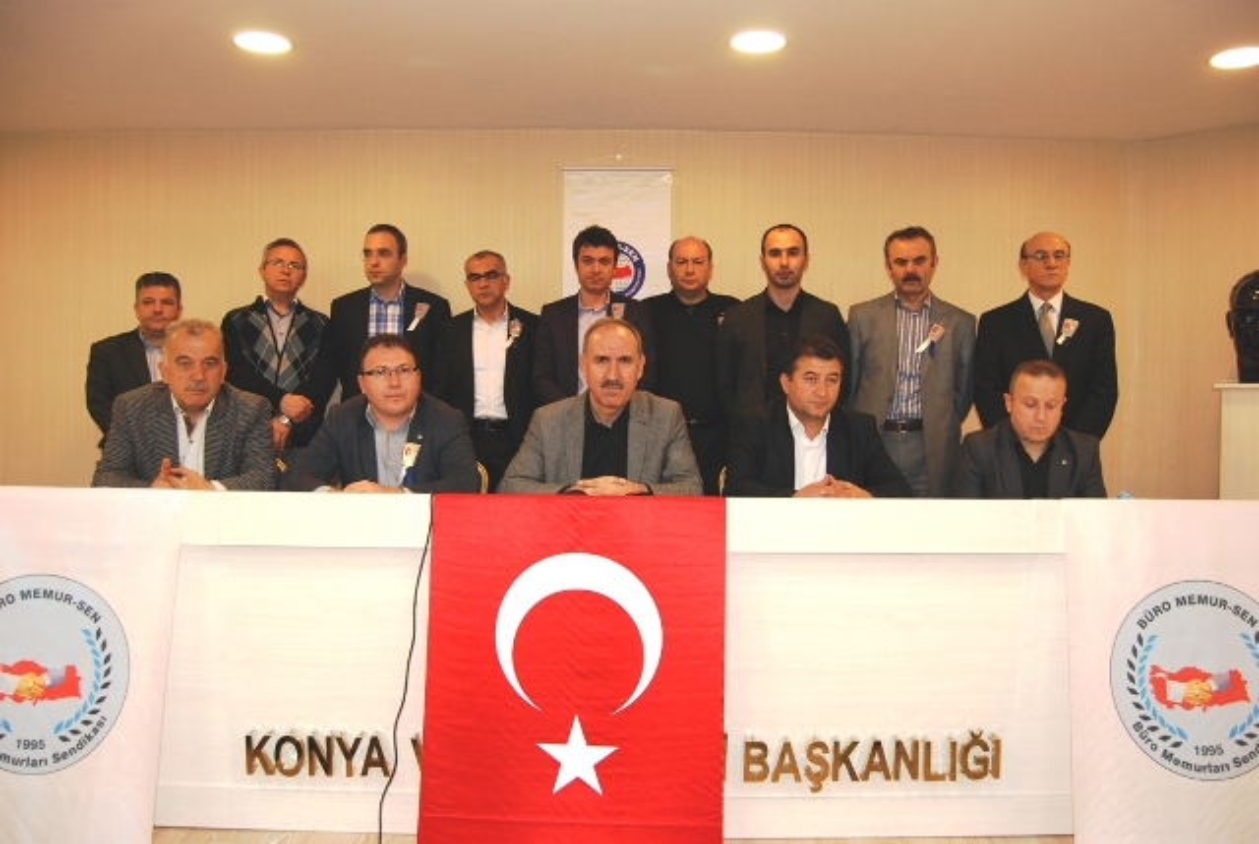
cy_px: 422
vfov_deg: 48.1
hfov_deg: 67.3
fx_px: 946
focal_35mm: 27
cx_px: 630
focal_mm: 18
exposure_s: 1/60
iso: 400
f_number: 4
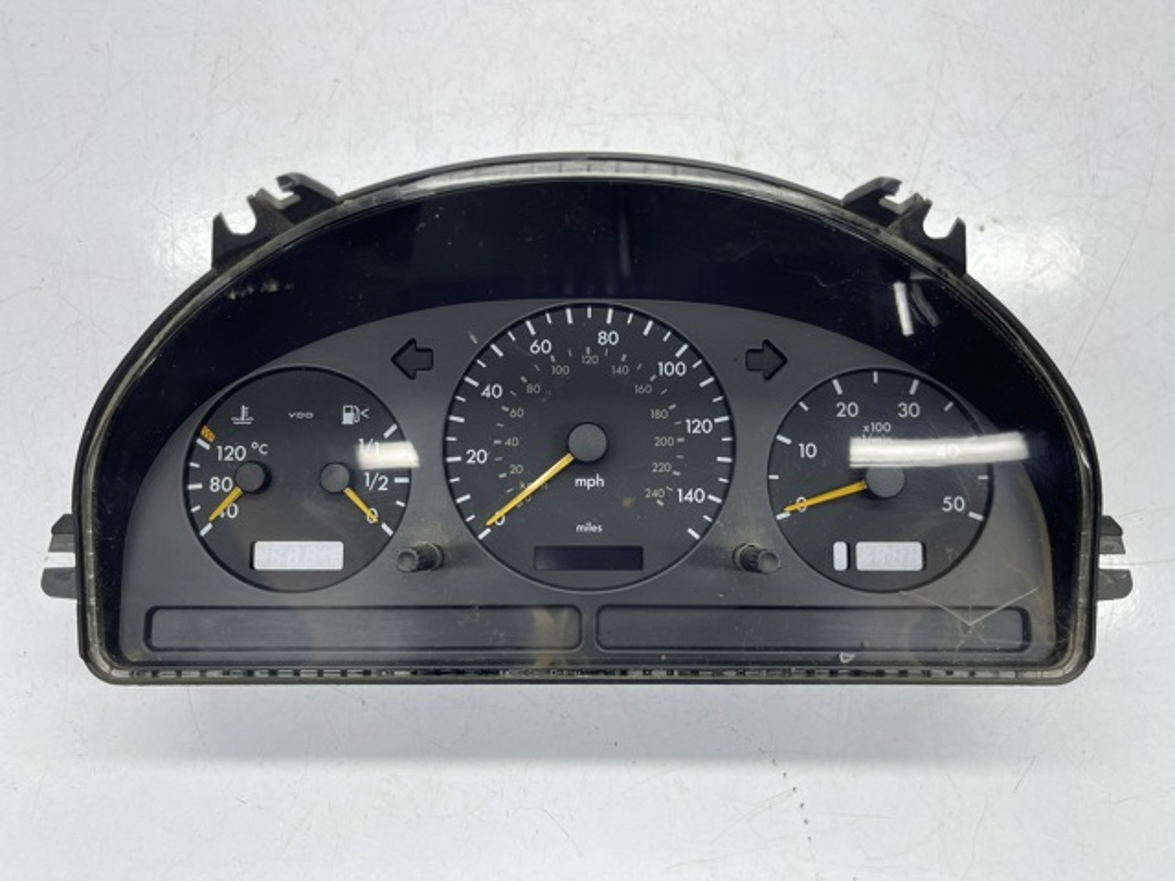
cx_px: 588
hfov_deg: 69.4
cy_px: 440
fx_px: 849
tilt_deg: -84.5
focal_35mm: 25
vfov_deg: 54.9
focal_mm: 5.1
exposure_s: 1/234
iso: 32
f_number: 1.6
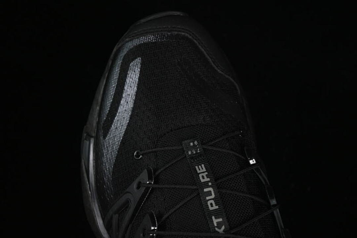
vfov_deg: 18.2
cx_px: 178
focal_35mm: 75
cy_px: 119
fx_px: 744
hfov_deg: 27.0
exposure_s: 1/50
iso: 160
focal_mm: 50
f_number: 6.3
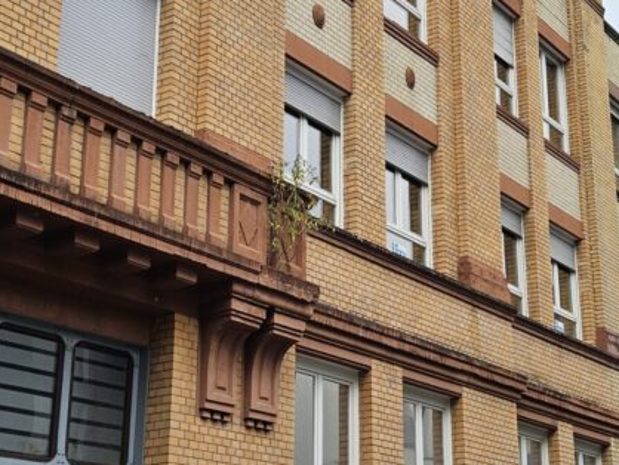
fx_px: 1181
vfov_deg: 22.3
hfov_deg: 29.3
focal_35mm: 66
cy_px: 235
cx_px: 388
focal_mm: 5.4
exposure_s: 1/603
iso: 25
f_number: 1.8
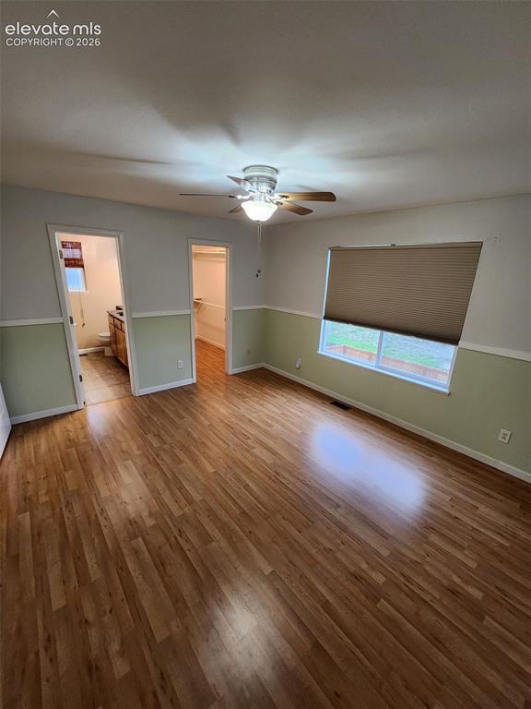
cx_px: 266
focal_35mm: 13
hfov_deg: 89.9
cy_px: 354
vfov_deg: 106.2
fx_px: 266
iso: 400
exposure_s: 1/60
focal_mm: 2.2
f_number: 2.2
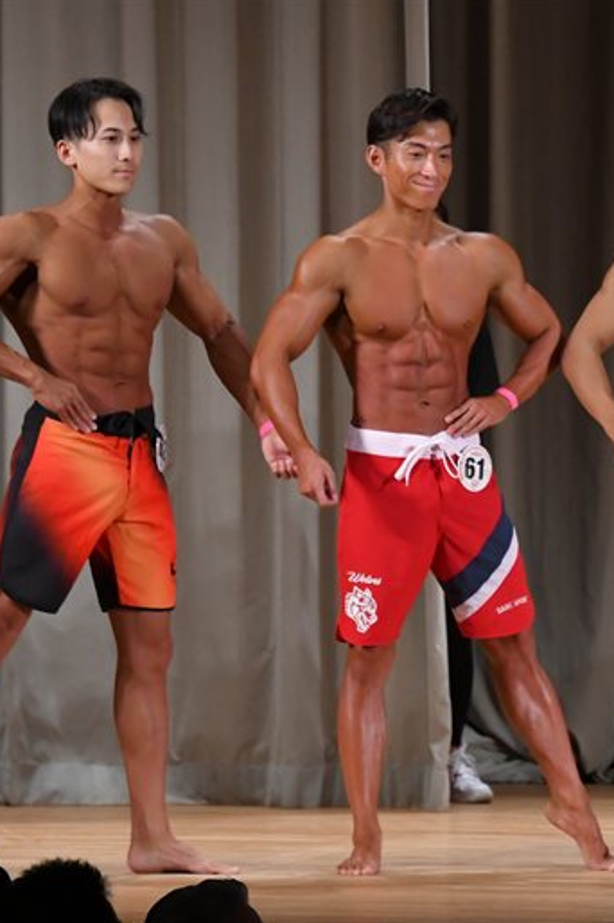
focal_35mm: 362
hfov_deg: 3.8
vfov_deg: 5.7
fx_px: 9273
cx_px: 326
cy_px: 462
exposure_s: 1/400
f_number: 5.6
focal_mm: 160
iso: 3200
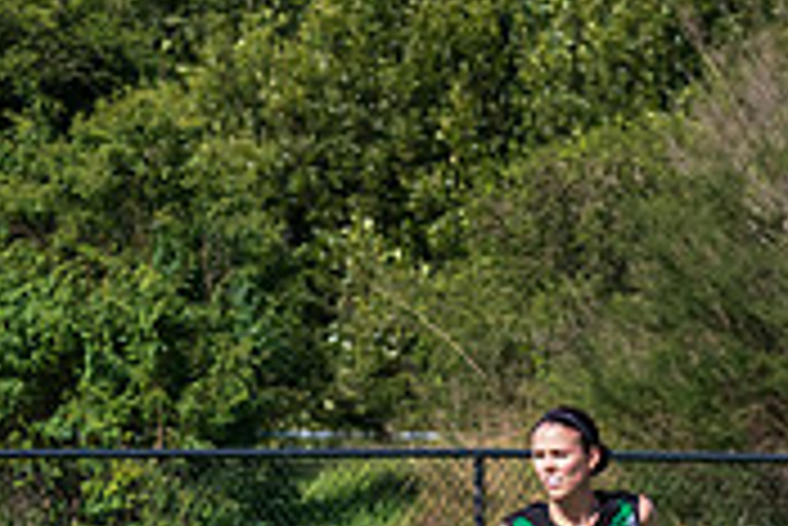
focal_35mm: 873
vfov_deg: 1.6
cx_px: -82
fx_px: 19124
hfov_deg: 2.4
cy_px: 577
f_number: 9
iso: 800
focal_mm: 150
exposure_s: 1/1250
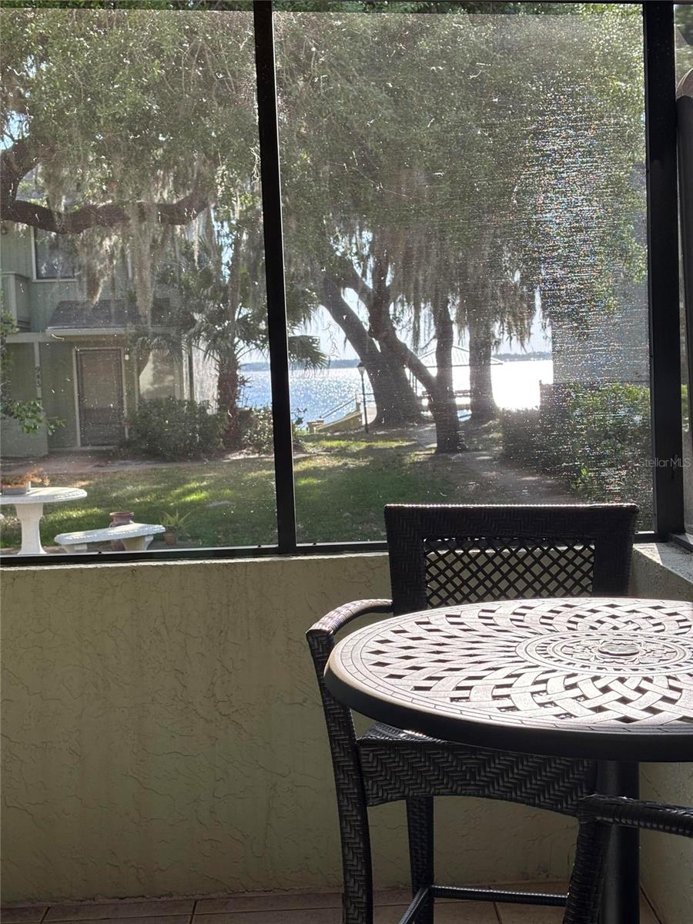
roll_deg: +2.2
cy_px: 462
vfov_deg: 36.8
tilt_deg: -3.4
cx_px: 346
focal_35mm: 52
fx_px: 1388
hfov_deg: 28.0
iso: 32
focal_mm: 5.96
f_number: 1.6
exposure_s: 1/604
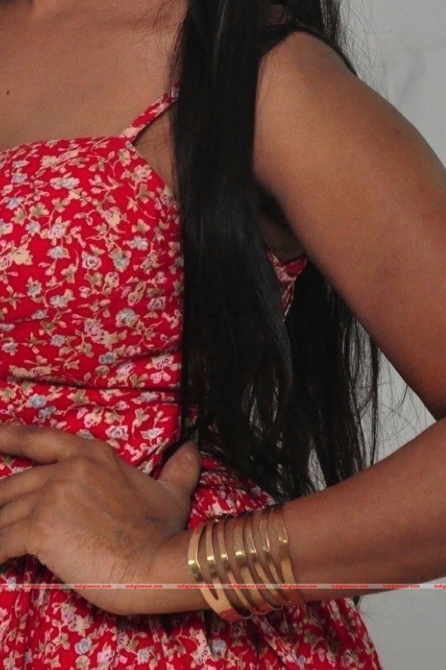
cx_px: 144
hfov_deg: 6.0
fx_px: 4246
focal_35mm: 228
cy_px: 98
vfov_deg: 9.0
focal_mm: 75
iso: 3200
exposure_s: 1/125
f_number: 6.3
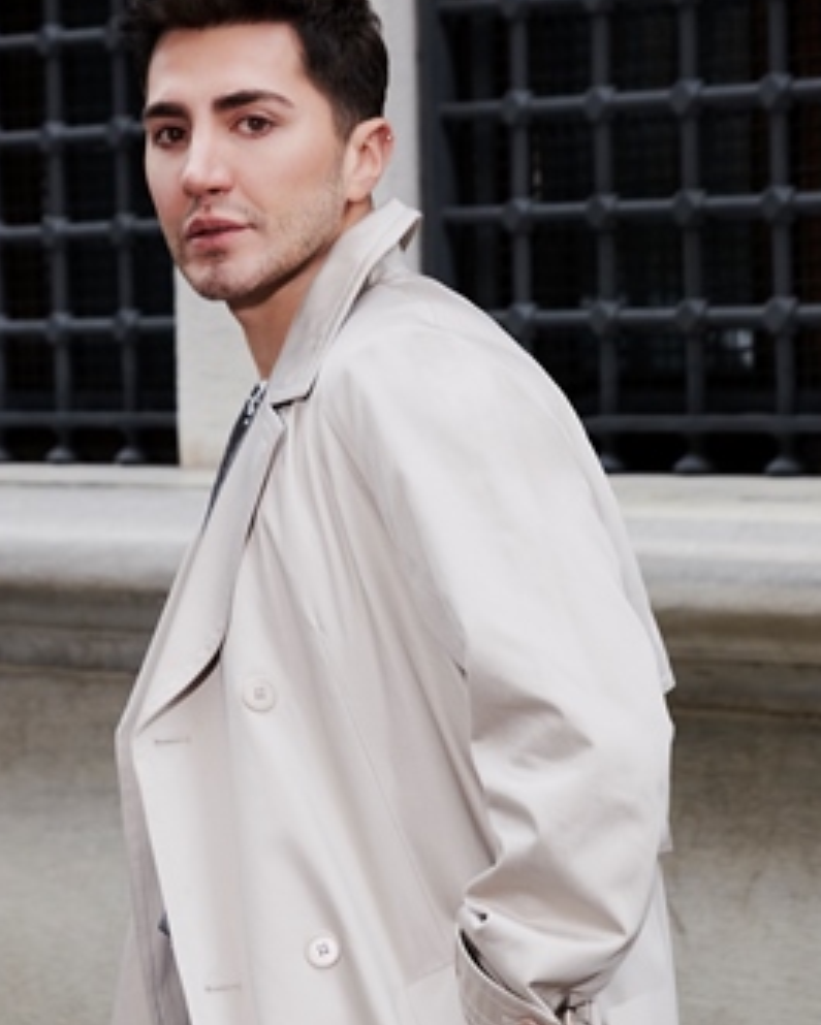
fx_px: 3856
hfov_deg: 12.2
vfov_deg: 15.1
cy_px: 548
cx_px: 386
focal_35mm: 127
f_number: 6.3
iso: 400
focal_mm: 56
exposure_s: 1/100
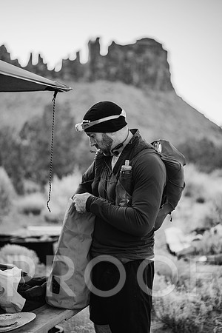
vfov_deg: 39.6
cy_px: 166
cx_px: 111
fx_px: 462
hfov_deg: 27.0
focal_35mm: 50
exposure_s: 1/40
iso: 160
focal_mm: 50
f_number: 1.4
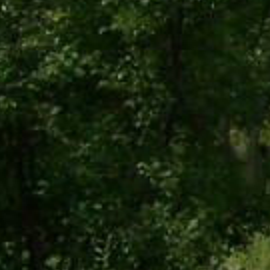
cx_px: 982
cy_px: -14
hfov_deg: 6.0
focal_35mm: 255
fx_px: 2250
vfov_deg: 6.8
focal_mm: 6.3
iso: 80
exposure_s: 1/640
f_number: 5.6
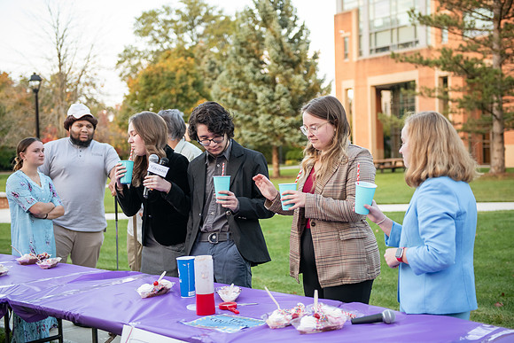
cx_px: 257
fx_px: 743
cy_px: 172
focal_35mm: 52
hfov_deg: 38.2
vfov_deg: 26.0
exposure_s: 1/320
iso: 1000
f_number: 2.8
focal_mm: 52
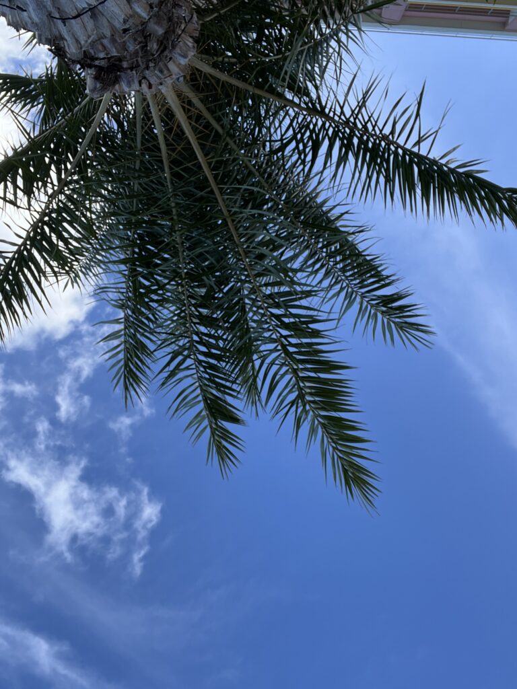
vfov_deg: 60.0
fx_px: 597
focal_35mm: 30
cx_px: 258
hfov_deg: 46.8
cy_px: 344
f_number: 2.2
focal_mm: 2.71
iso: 32
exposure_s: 1/505
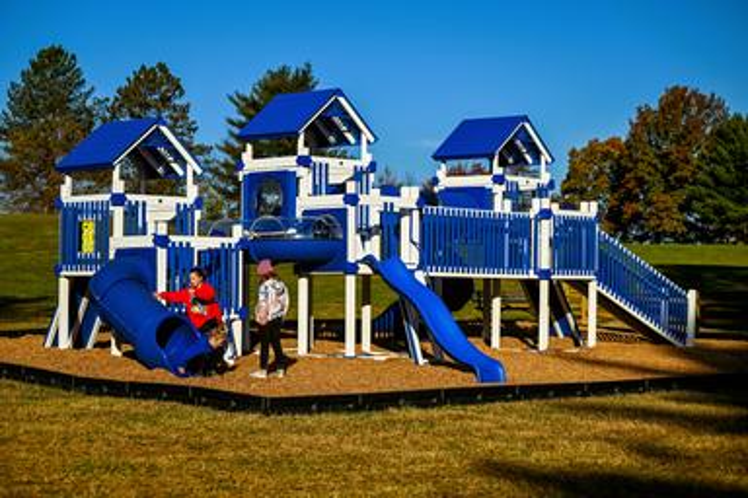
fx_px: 1454
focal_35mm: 70
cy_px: 249
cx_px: 374
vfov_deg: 19.5
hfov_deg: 28.8
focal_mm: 70
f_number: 3.5
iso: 400
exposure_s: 1/10000
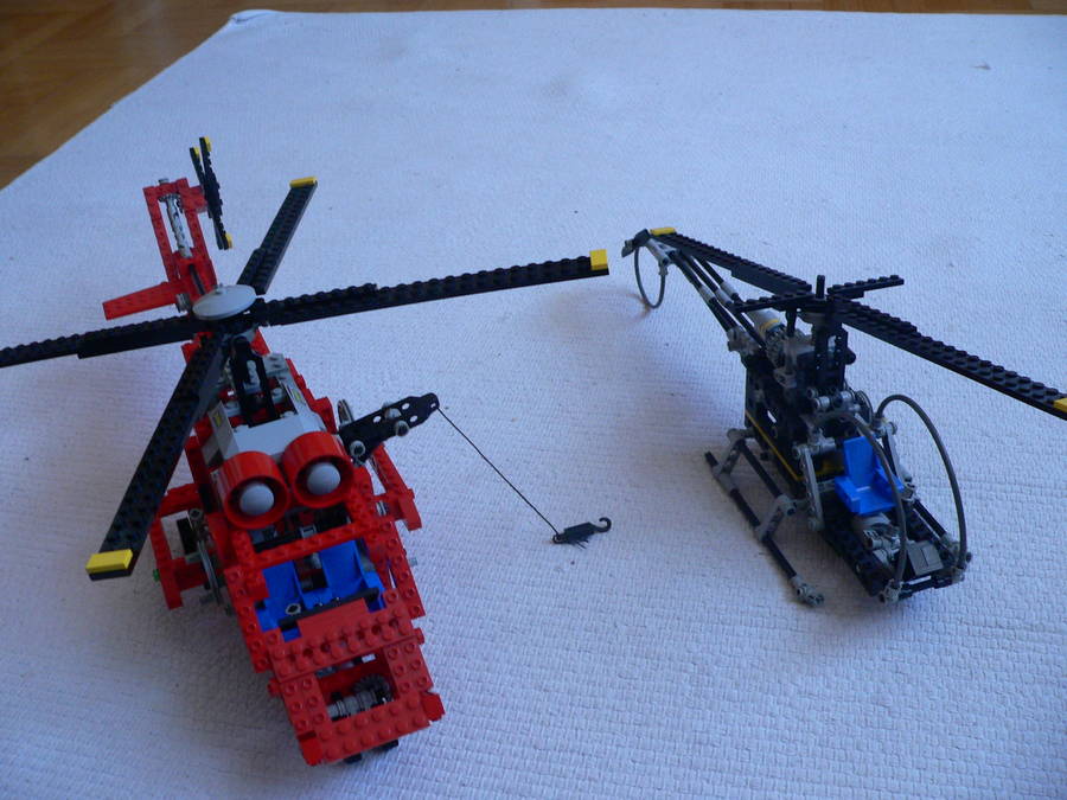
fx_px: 1110
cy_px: 400
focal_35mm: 36
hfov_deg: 51.4
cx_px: 534
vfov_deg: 39.7
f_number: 2.8
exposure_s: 1/40
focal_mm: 6
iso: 200
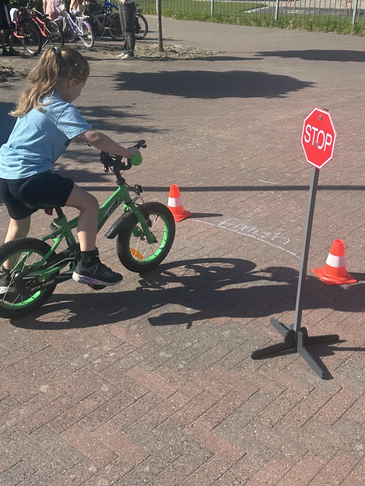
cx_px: 180
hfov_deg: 34.4
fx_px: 590
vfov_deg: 44.6
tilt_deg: -21.0
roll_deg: -1.0
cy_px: 203
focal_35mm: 42
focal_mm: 6.86
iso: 80
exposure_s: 1/3472
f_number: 1.78
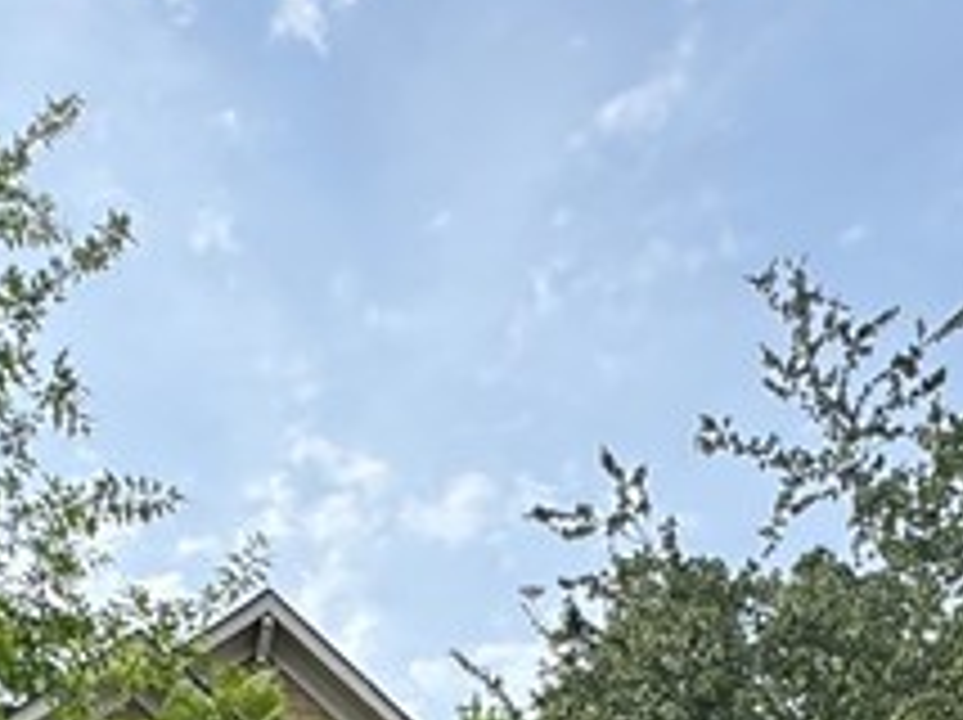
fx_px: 1862
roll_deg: +0.0
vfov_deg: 17.6
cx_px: 414
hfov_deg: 29.0
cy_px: 1305
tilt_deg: +7.7
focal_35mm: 67
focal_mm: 2.22
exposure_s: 1/529
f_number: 2.2
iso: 40
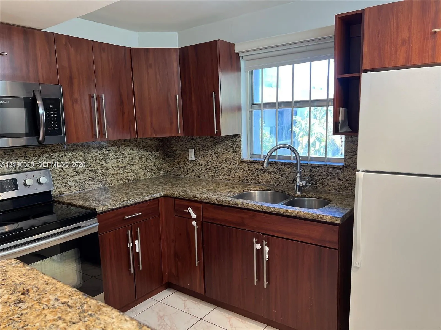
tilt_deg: -9.0
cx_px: 220
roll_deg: +1.8
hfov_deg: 67.3
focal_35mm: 26
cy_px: 165
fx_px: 331
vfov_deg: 53.1
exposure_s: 1/120
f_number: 1.5
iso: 125
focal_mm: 5.7
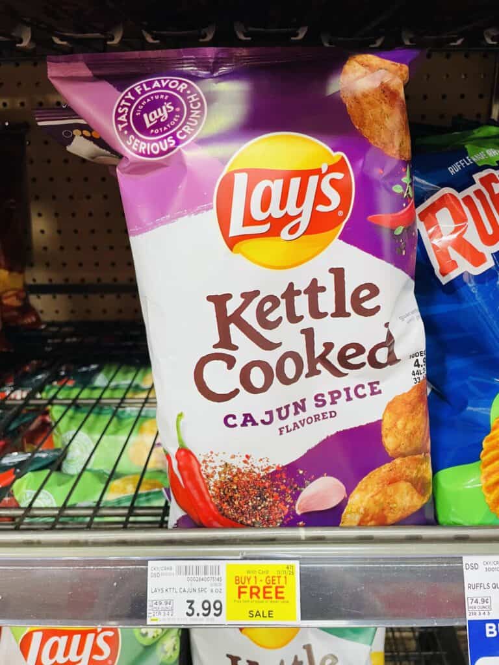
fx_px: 500
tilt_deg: -21.4
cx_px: 250
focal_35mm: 26
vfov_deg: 67.3
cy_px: 332
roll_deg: +1.7
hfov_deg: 53.1
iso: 200
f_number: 1.6
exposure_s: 1/60
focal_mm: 4.2
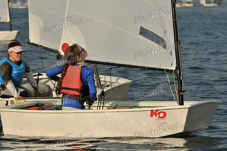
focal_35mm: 375
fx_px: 2361
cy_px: 76
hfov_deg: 5.5
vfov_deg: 3.7
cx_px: 114
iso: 200
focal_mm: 250
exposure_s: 1/800
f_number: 11
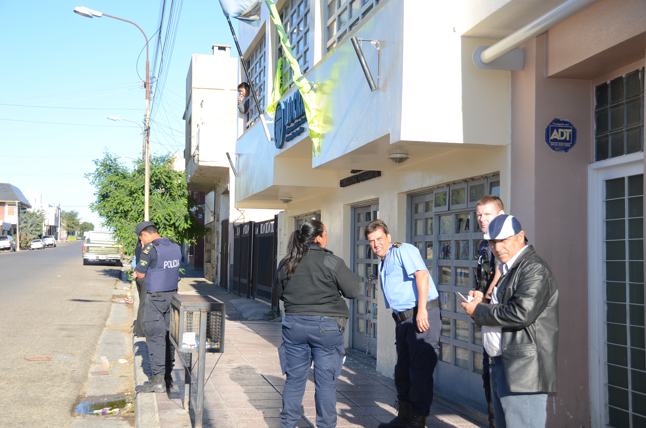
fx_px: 860
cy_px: 214
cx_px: 323
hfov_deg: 41.2
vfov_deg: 28.0
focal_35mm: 48
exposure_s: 1/320
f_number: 4
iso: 100
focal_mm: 32
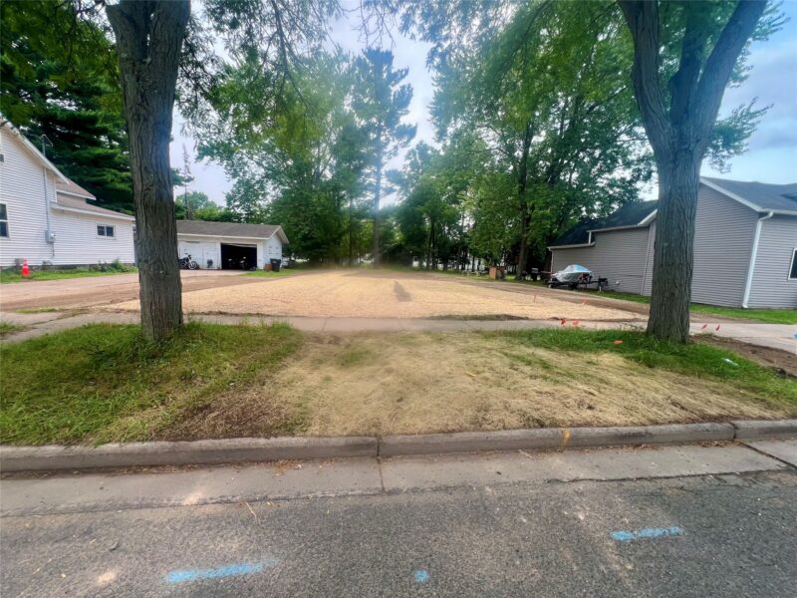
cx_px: 398
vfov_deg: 89.9
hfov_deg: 106.2
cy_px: 299
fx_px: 299
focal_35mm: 13
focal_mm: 1.57
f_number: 1.8
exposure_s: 1/451
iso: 32
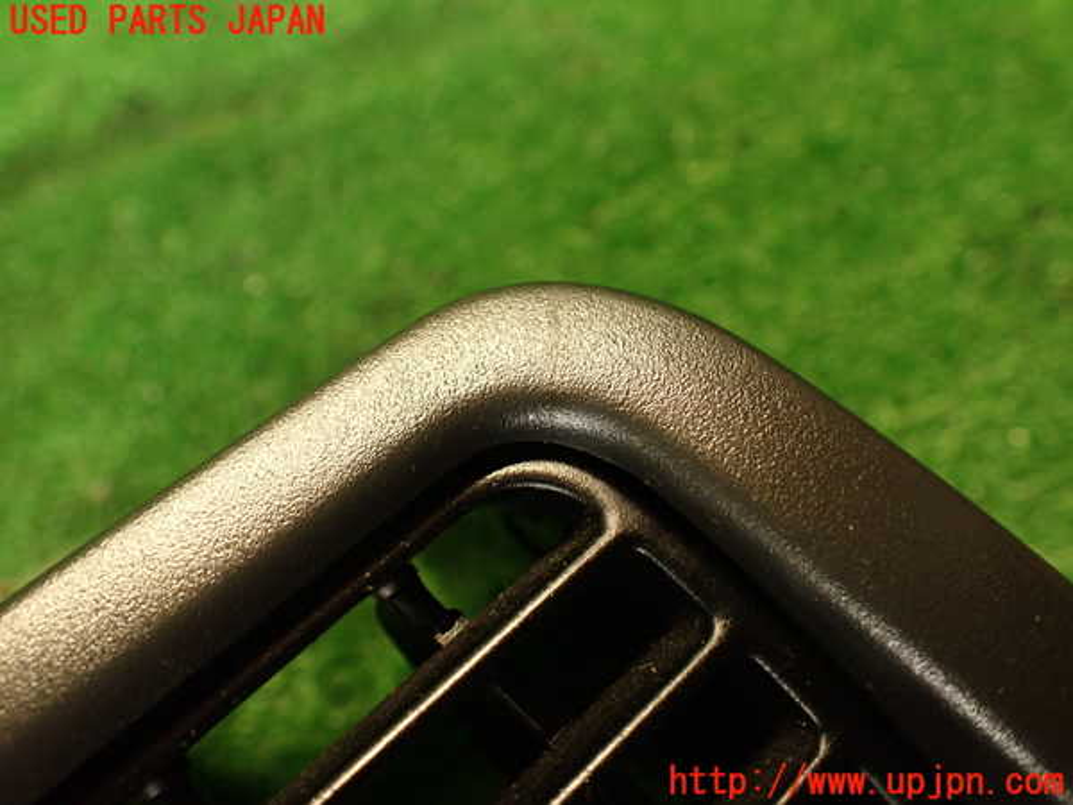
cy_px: 402
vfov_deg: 46.8
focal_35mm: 30
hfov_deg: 60.0
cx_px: 536
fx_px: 930
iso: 320
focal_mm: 5.4
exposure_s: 1/30
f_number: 2.3
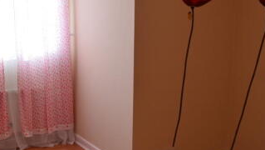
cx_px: 48
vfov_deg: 20.8
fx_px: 408
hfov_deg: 34.7
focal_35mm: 58
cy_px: 74
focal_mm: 18
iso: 360
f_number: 10
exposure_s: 1/60
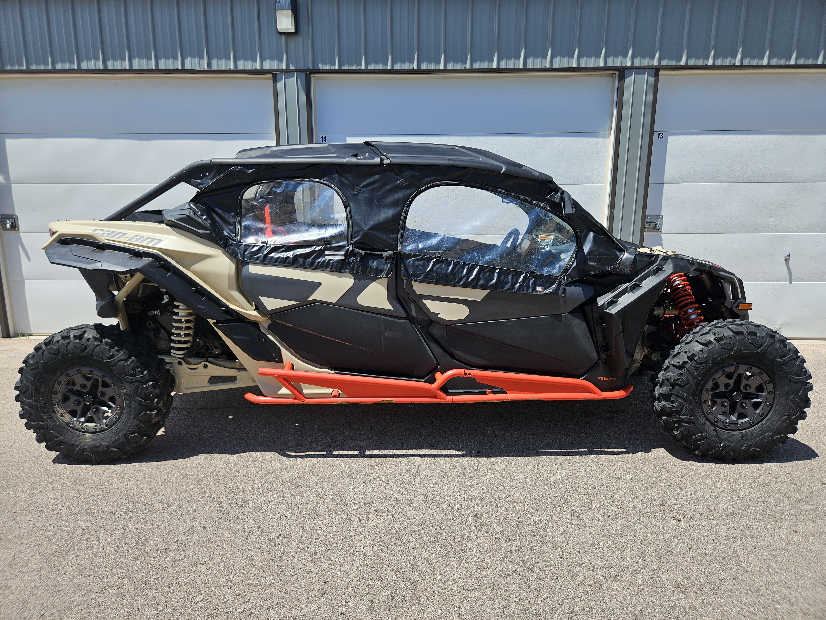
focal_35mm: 23
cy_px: 310
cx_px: 413
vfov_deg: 58.9
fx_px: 549
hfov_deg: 73.9
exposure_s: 1/1686
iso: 25
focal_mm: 5.4
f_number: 1.8
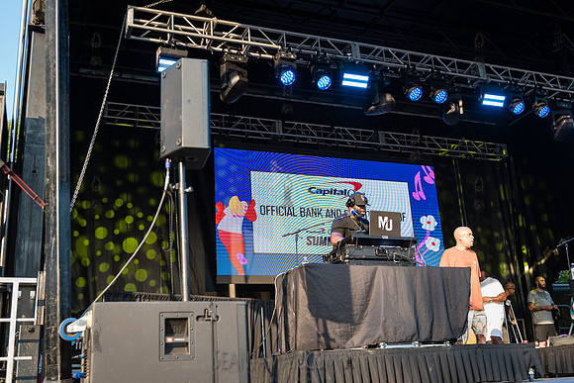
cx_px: 287
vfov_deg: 35.1
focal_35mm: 38
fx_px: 606
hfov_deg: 50.7
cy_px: 192
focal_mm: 38
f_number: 3.5
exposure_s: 1/640
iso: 500
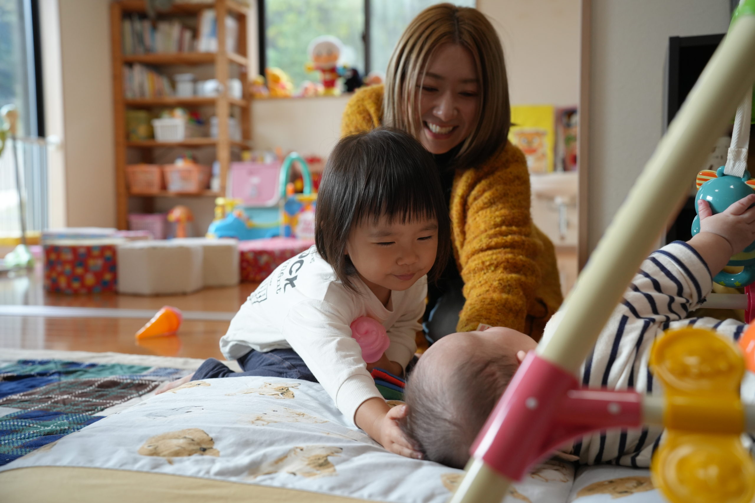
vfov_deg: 33.4
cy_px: 252
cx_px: 378
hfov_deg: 48.5
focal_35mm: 40
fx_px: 839
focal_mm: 40
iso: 1250
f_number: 4
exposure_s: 1/160
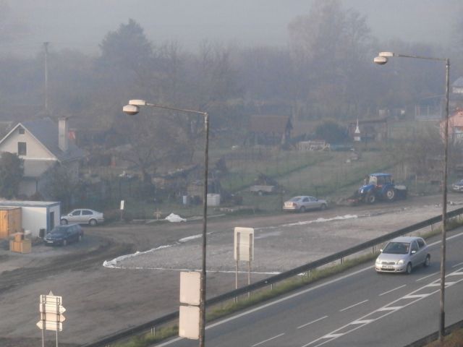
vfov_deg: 7.4
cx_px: 232
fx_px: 2675
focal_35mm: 200
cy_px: 174
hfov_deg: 9.9
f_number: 5.8
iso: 800
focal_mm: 35.34
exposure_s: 1/800
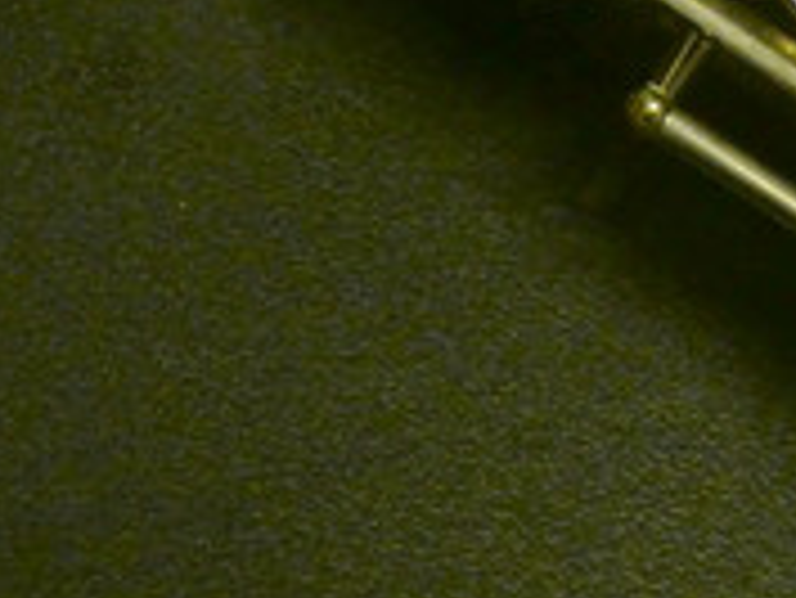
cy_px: -106
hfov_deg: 14.9
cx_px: 778
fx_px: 2991
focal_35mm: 130
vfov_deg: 11.2
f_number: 3.8
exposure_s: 1/50
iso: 400
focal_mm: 8.2
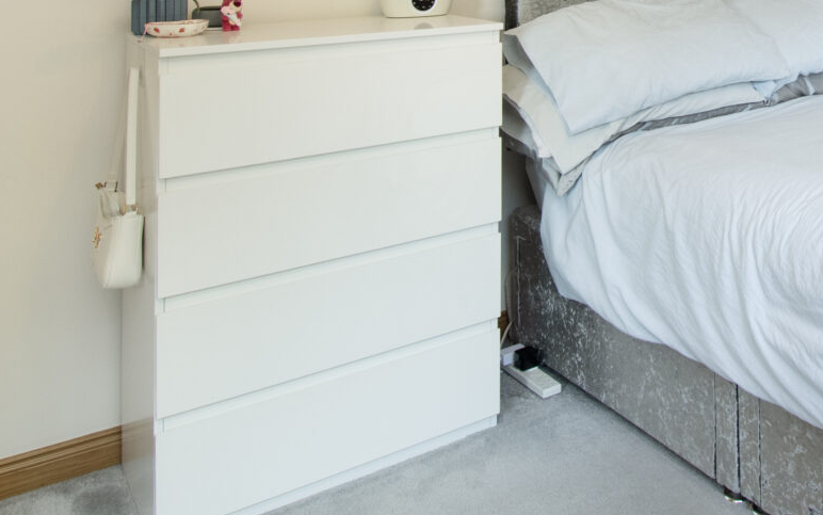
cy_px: -34
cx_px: 705
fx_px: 853
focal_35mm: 38
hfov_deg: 47.5
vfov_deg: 30.5
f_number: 8
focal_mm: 10
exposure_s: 1/4
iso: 320
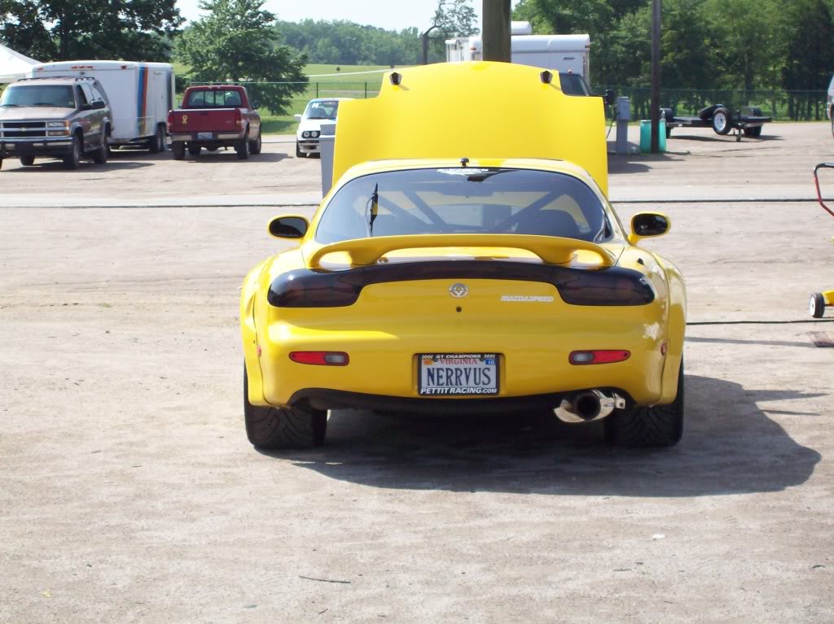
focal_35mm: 108
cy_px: 312
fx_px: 2601
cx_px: 417
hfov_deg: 18.2
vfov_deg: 13.7
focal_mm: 18
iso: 80
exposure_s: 1/495
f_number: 4.8
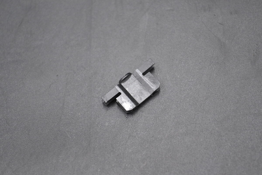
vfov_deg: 16.6
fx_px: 600
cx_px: 131
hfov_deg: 24.6
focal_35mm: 82
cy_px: 88
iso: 400
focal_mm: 55
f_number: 5.6
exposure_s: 1/25
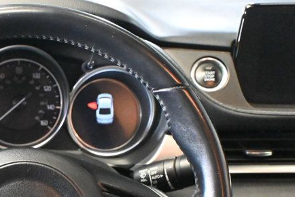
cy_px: 211
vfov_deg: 14.5
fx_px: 754
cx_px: 19
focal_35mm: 92
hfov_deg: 21.6
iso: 12800
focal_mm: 26
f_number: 4.5
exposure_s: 1/50
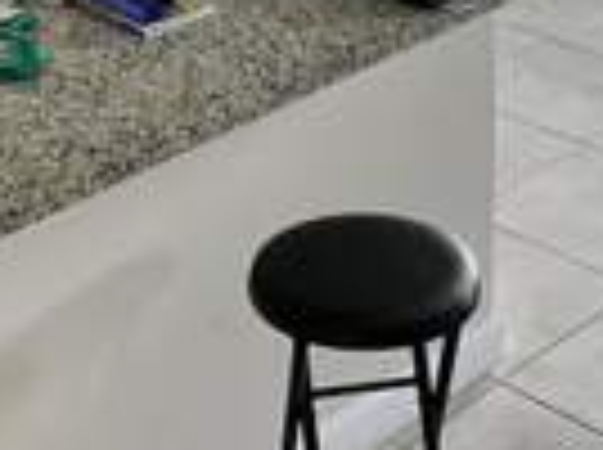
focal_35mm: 104
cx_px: 270
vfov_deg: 13.5
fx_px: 1808
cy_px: -182
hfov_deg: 18.9
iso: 64
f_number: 1.8
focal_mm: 3
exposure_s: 1/67
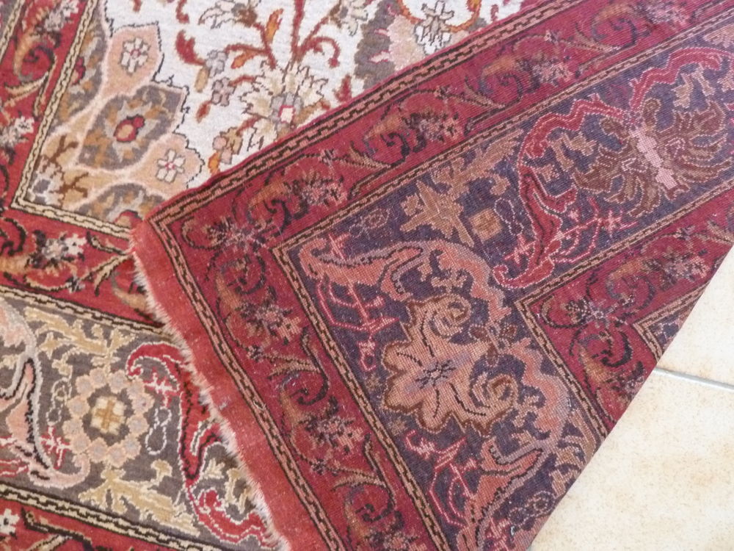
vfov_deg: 54.9
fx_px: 530
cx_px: 367
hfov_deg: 69.4
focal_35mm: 25
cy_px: 276
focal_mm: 4.1
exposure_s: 1/15
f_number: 3.3
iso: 500
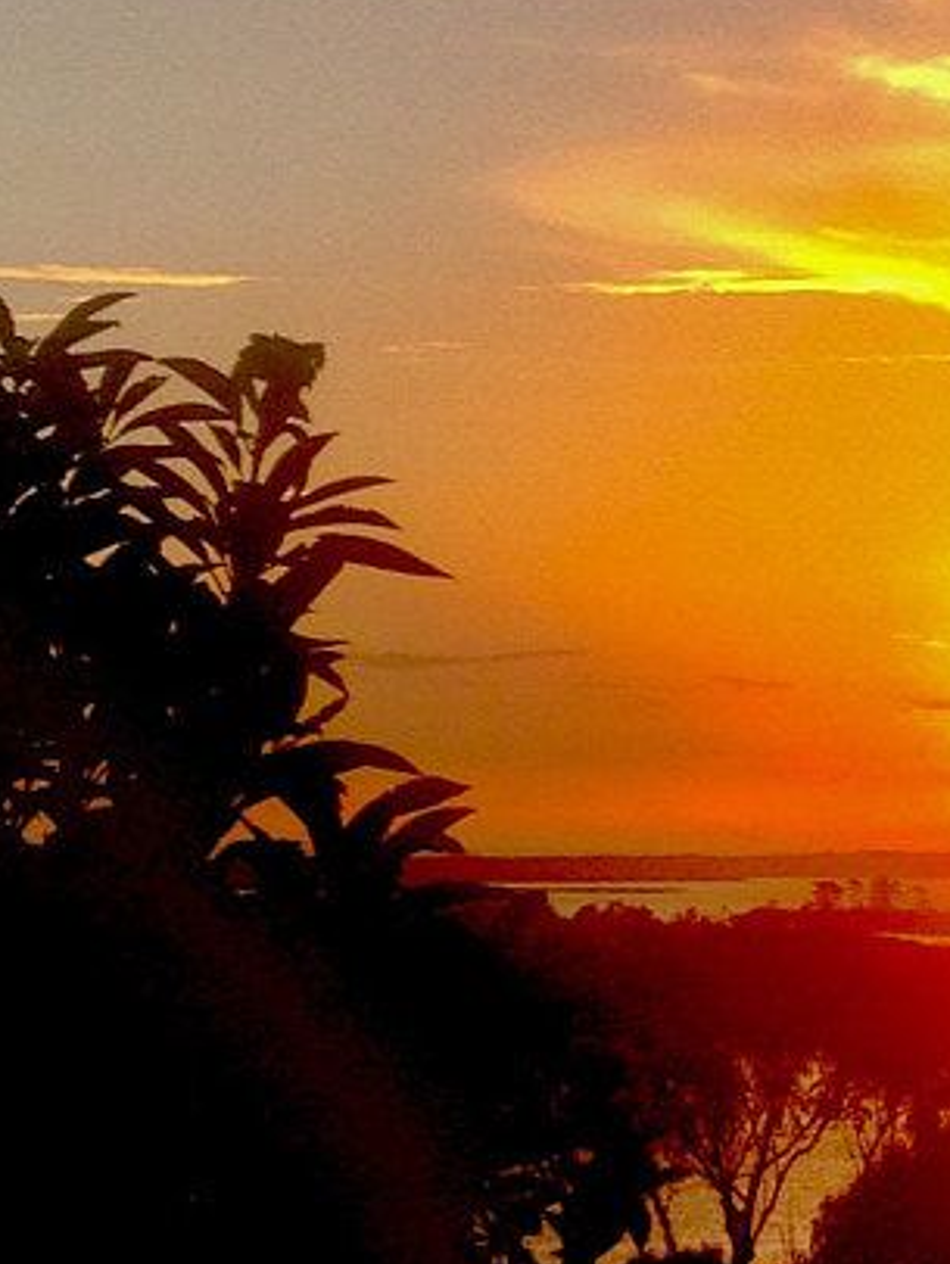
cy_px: -44
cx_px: 1137
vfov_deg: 14.9
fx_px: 4752
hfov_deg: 11.2
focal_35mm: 130
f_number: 2.4
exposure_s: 1/570
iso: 50
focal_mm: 4.12
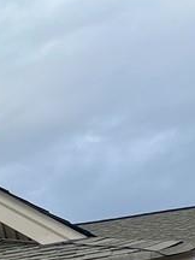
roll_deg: -1.7
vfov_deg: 14.3
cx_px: -398
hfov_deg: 9.4
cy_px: 450
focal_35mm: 123
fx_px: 924
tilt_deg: +7.9
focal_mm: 4.25
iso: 32
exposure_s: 1/3300
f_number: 1.8
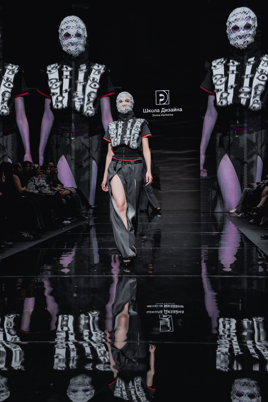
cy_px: 201
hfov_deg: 28.1
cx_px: 134
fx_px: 536
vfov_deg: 41.1
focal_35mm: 48
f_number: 4.5
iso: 2000
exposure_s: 1/250
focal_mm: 48
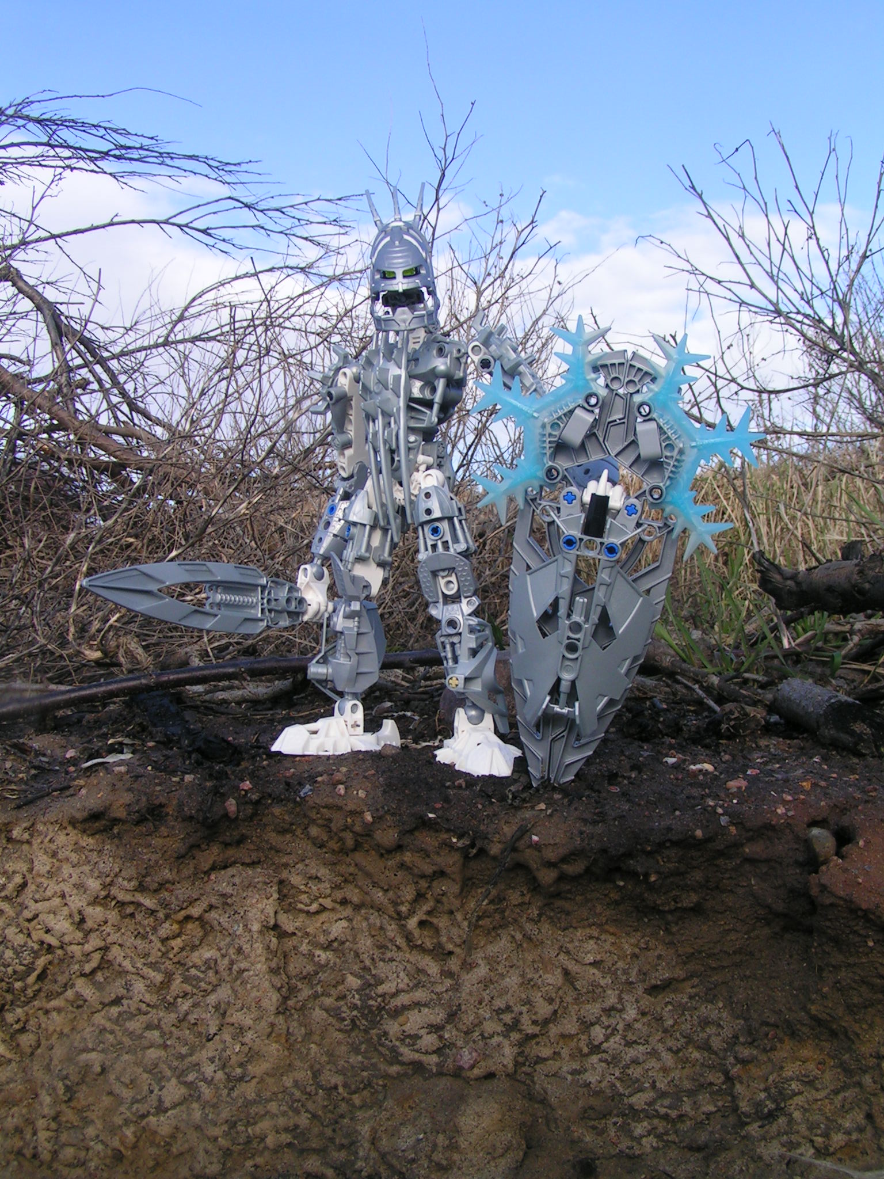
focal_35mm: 38
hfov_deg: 37.7
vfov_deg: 49.0
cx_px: 442
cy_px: 590
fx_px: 1294
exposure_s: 1/200
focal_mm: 5.8
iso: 50
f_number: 5.6
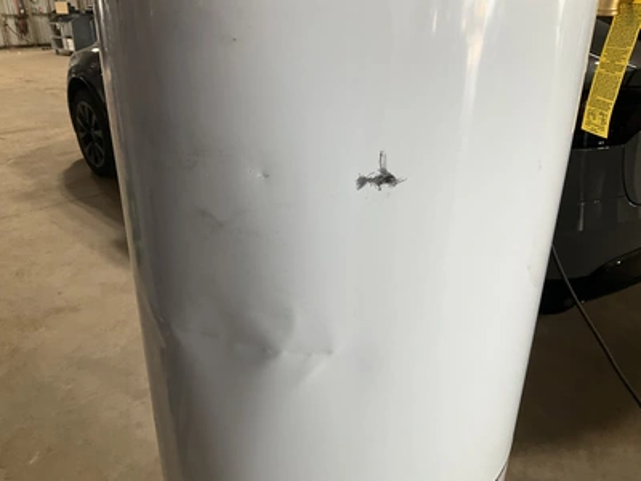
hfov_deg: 61.7
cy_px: 240
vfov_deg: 48.2
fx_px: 537
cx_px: 320
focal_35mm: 29
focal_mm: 3
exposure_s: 1/120
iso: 64
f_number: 1.8
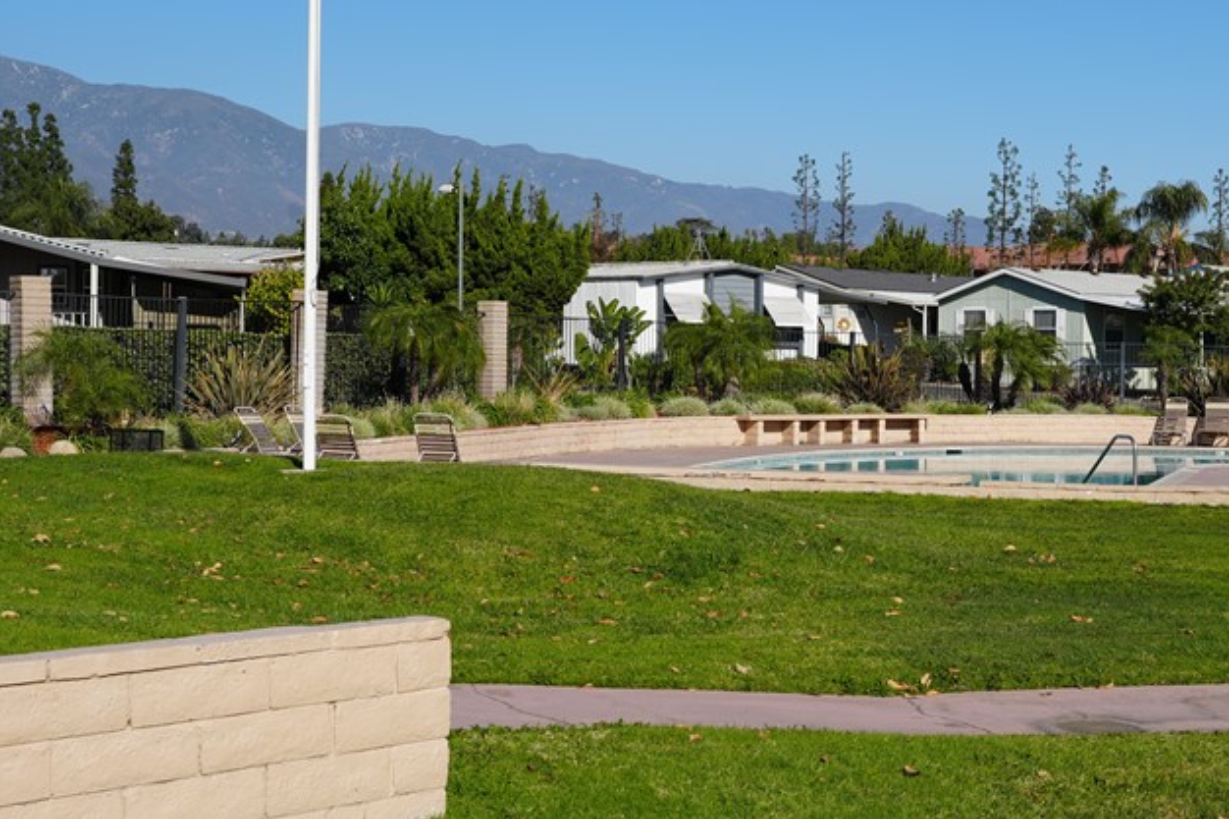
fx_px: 2043
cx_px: 966
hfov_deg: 32.6
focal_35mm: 60
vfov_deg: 22.6
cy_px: 367
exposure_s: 1/250
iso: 100
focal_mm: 34.5
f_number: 10
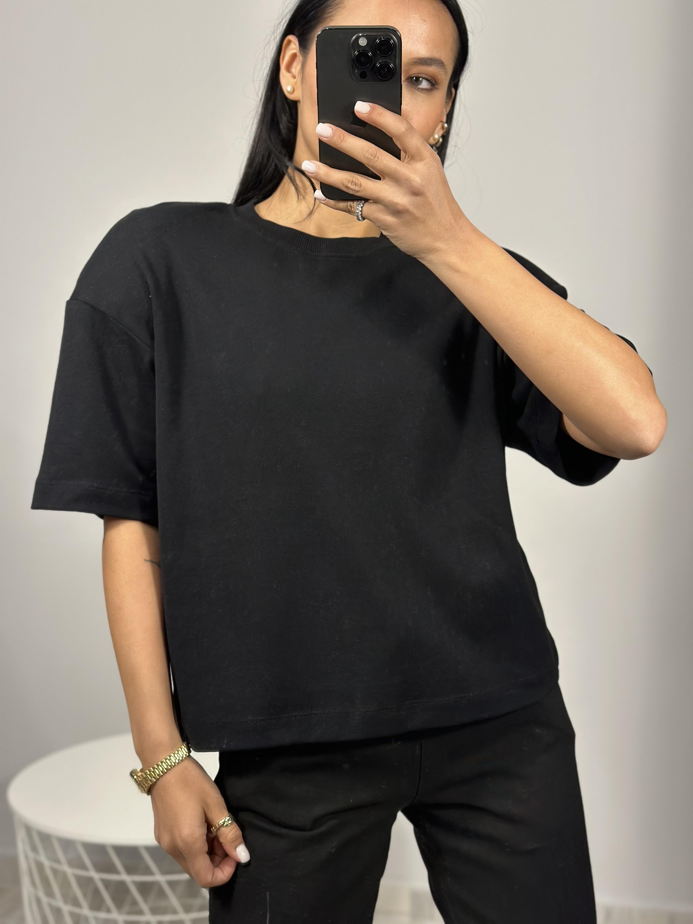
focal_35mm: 48
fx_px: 1281
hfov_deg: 30.3
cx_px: 346
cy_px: 462
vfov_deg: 39.7
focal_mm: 6.86
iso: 160
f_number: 1.78
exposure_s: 1/100
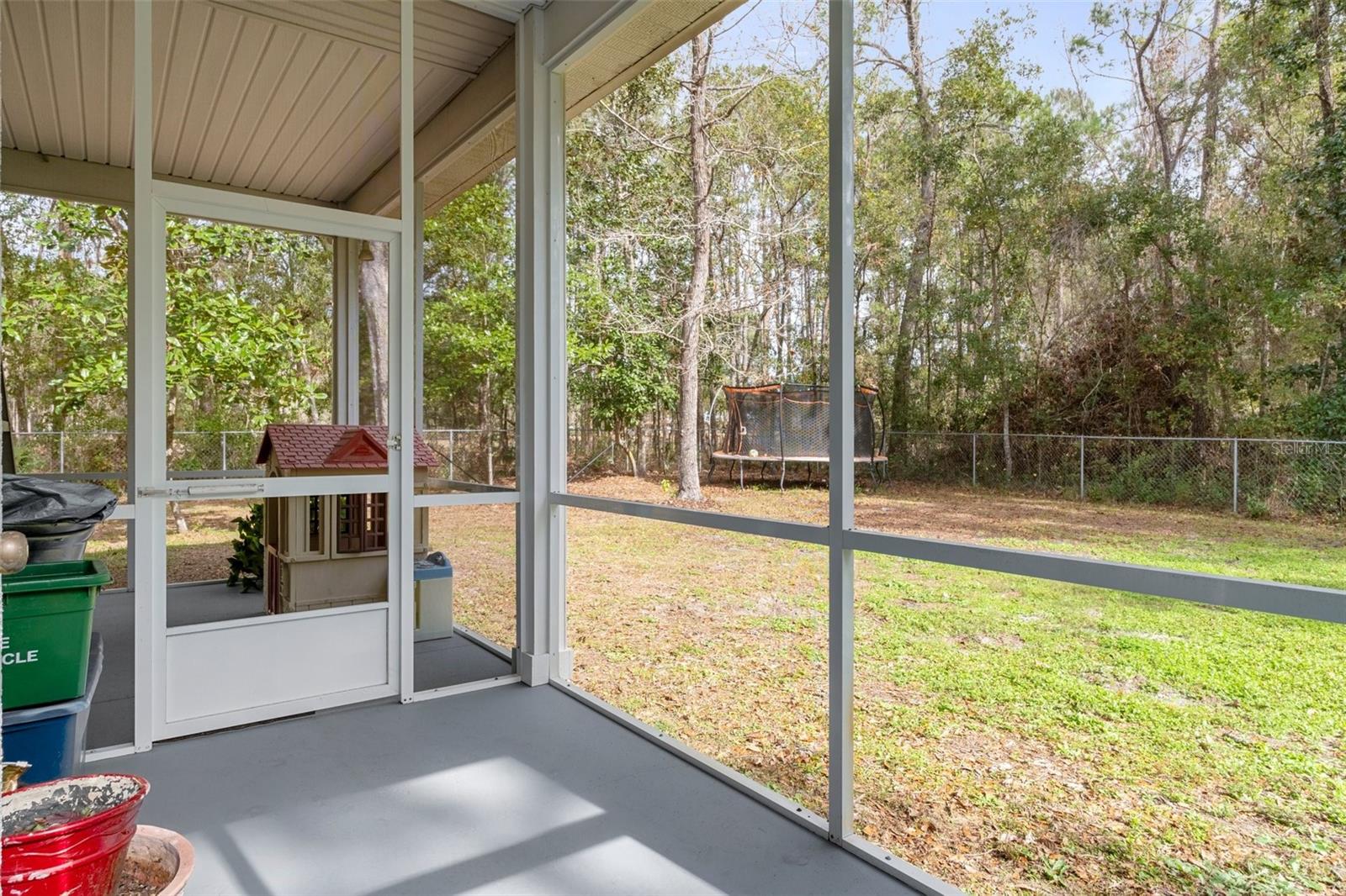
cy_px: 448
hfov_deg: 85.4
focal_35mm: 20
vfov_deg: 63.2
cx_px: 673
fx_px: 729
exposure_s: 1/250
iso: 320
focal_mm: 13
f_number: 8
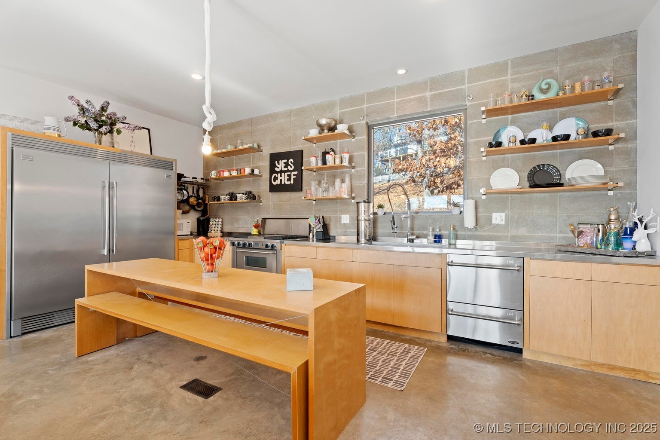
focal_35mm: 16
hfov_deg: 96.7
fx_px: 293
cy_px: 220
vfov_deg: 73.7
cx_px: 330
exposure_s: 1/4
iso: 250
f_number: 9
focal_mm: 16
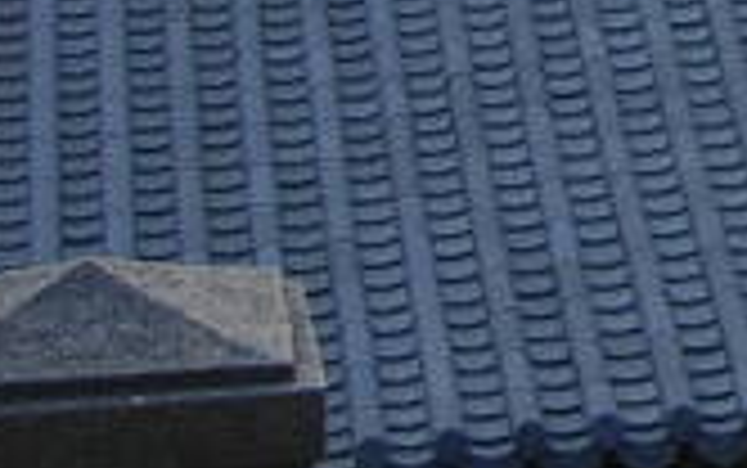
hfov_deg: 11.1
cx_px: 1544
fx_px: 3463
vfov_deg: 7.6
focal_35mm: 170
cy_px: -259
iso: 64
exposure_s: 1/111
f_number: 2.8
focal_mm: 7.8
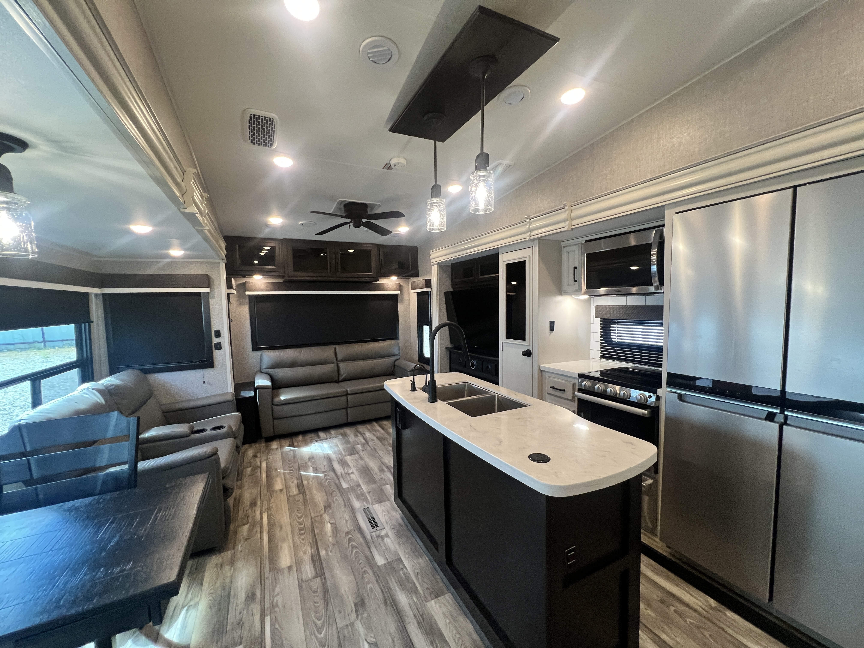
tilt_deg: -3.3
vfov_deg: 89.9
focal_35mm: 13
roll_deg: +1.6
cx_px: 432
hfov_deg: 106.2
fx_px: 324
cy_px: 324
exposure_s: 1/79
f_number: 1.8
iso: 250
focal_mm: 1.57
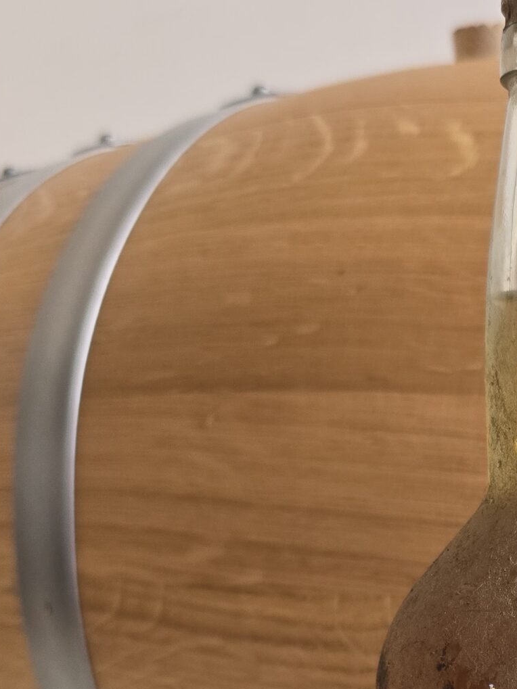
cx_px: 602
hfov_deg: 21.2
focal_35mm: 65
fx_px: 1295
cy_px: 746
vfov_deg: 27.4
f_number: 1.7
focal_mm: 6.3
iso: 200
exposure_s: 1/100
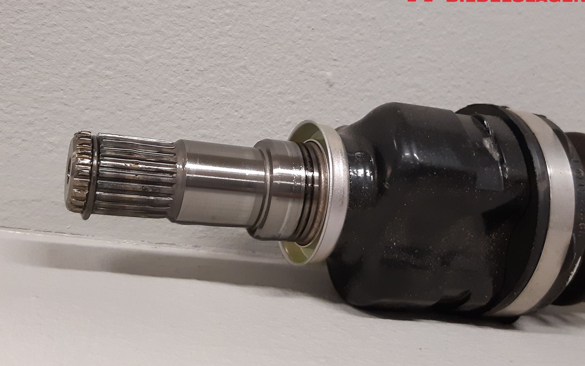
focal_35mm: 28
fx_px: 446
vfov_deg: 44.5
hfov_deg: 66.5
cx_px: 288
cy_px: 176
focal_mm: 3.93
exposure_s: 1/50
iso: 200
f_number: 1.7
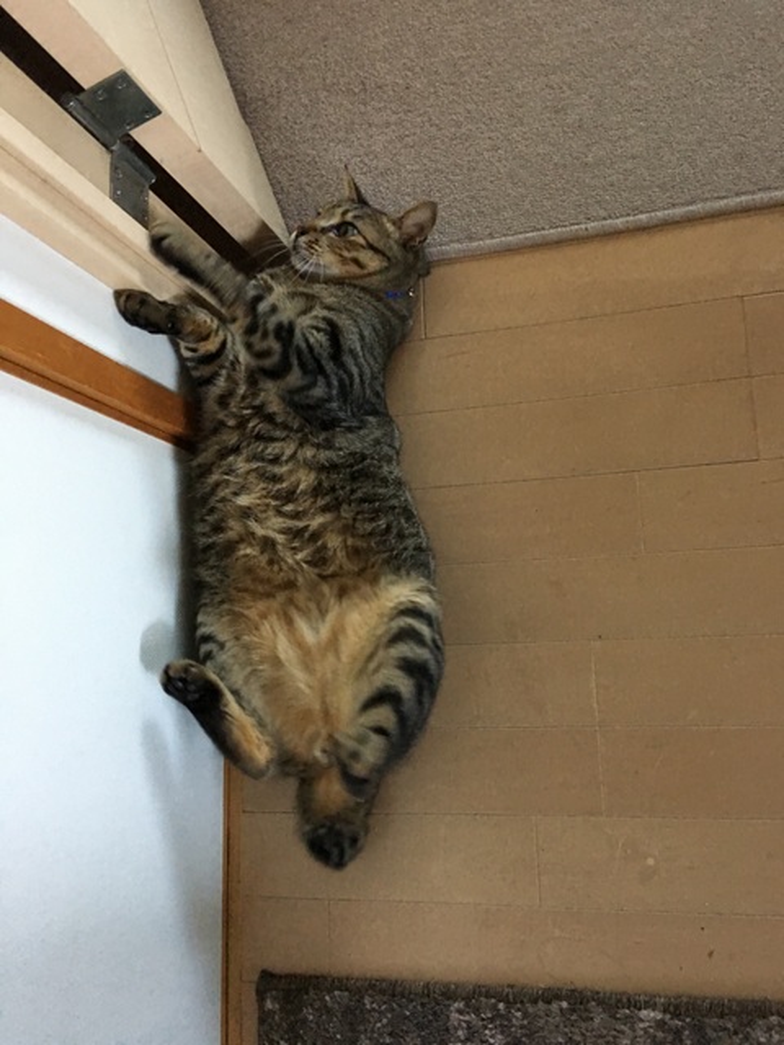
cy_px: 522
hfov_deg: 48.2
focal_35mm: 29
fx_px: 876
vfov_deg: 61.7
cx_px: 392
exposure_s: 1/15
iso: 100
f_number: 2.2
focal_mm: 4.15
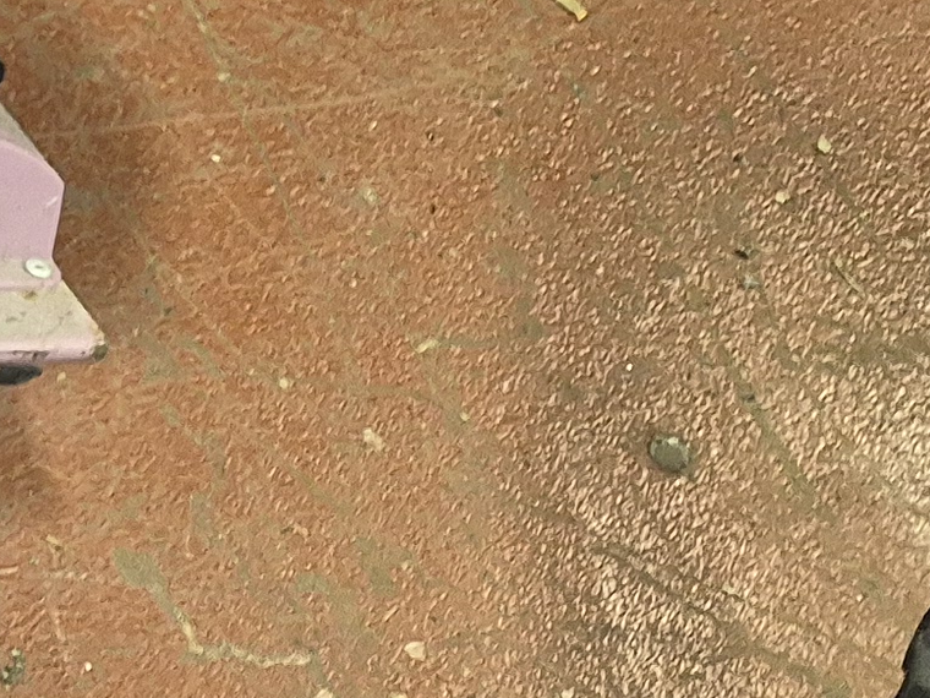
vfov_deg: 11.3
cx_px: -1440
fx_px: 3251
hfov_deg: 12.2
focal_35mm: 121
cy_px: -623
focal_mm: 5.4
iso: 250
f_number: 1.8
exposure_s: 1/10
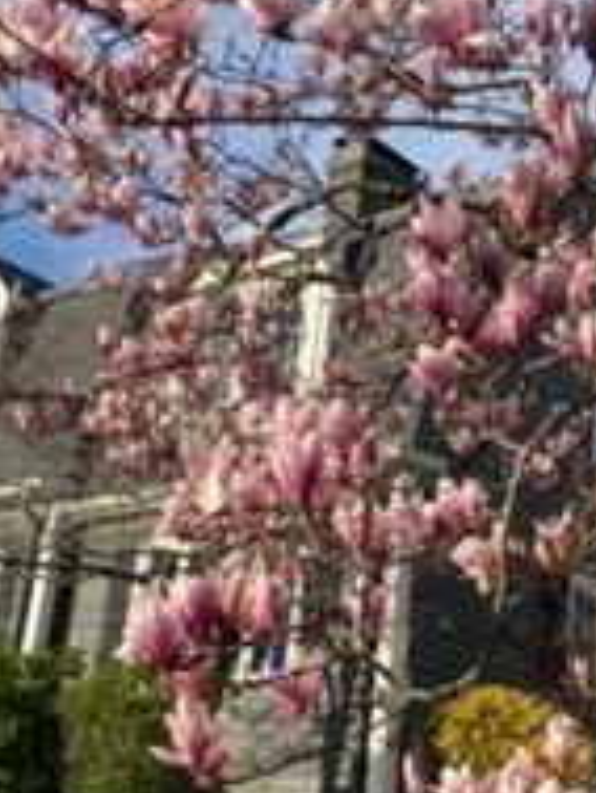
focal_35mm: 62
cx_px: 361
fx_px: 1422
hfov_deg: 23.6
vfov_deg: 31.2
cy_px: 415
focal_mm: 4.25
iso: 32
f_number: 1.8
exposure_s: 1/1397
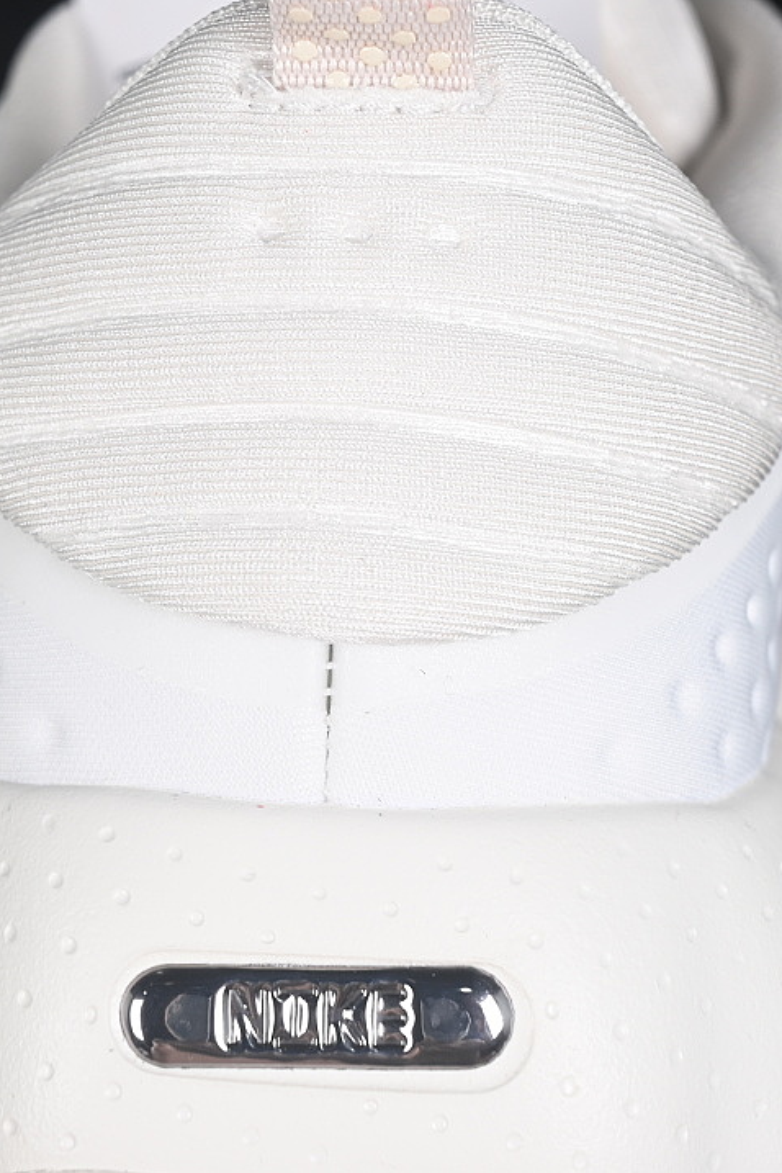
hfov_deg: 12.1
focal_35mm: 113
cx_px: 357
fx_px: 3682
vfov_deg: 18.1
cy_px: 587
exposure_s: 1/80
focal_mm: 50
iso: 160
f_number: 7.1
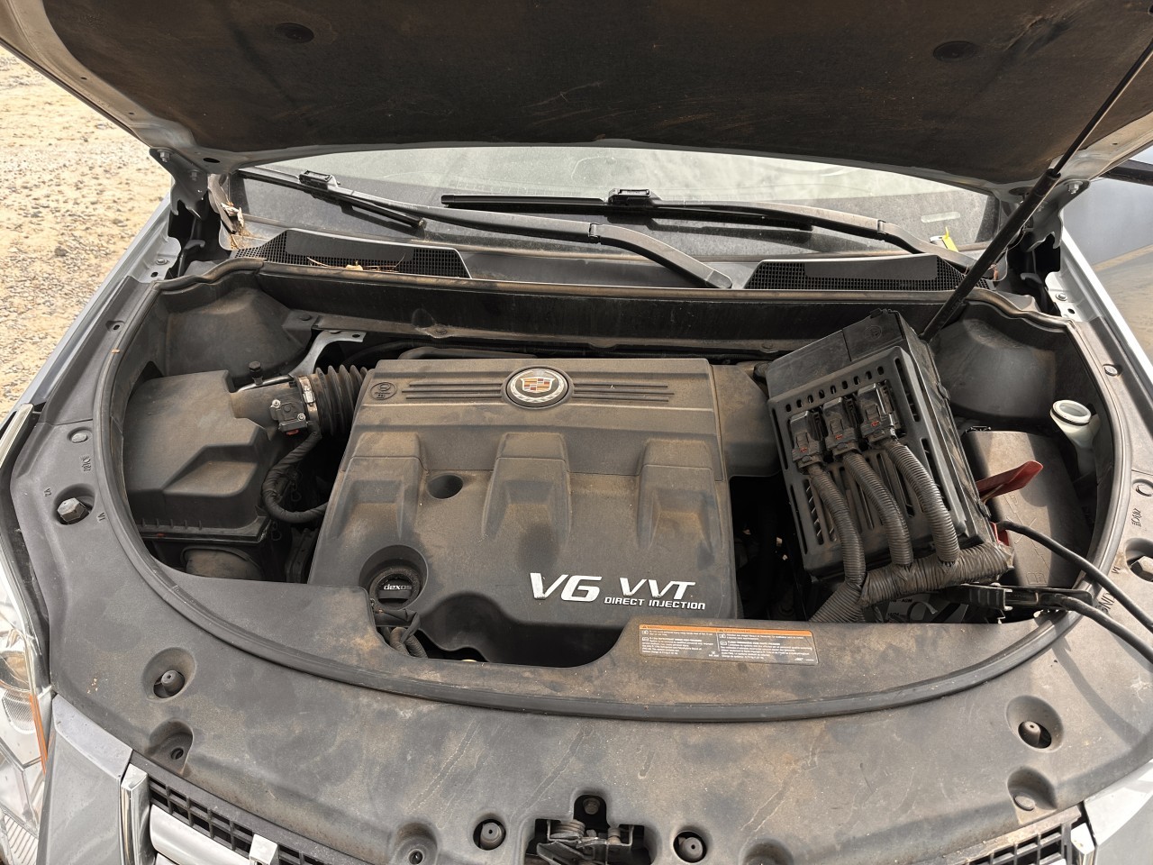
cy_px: 432
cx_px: 576
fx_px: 799
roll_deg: -7.1
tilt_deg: -35.4
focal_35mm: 24
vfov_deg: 56.8
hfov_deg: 71.6
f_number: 1.78
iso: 80
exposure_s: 1/527
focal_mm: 6.86
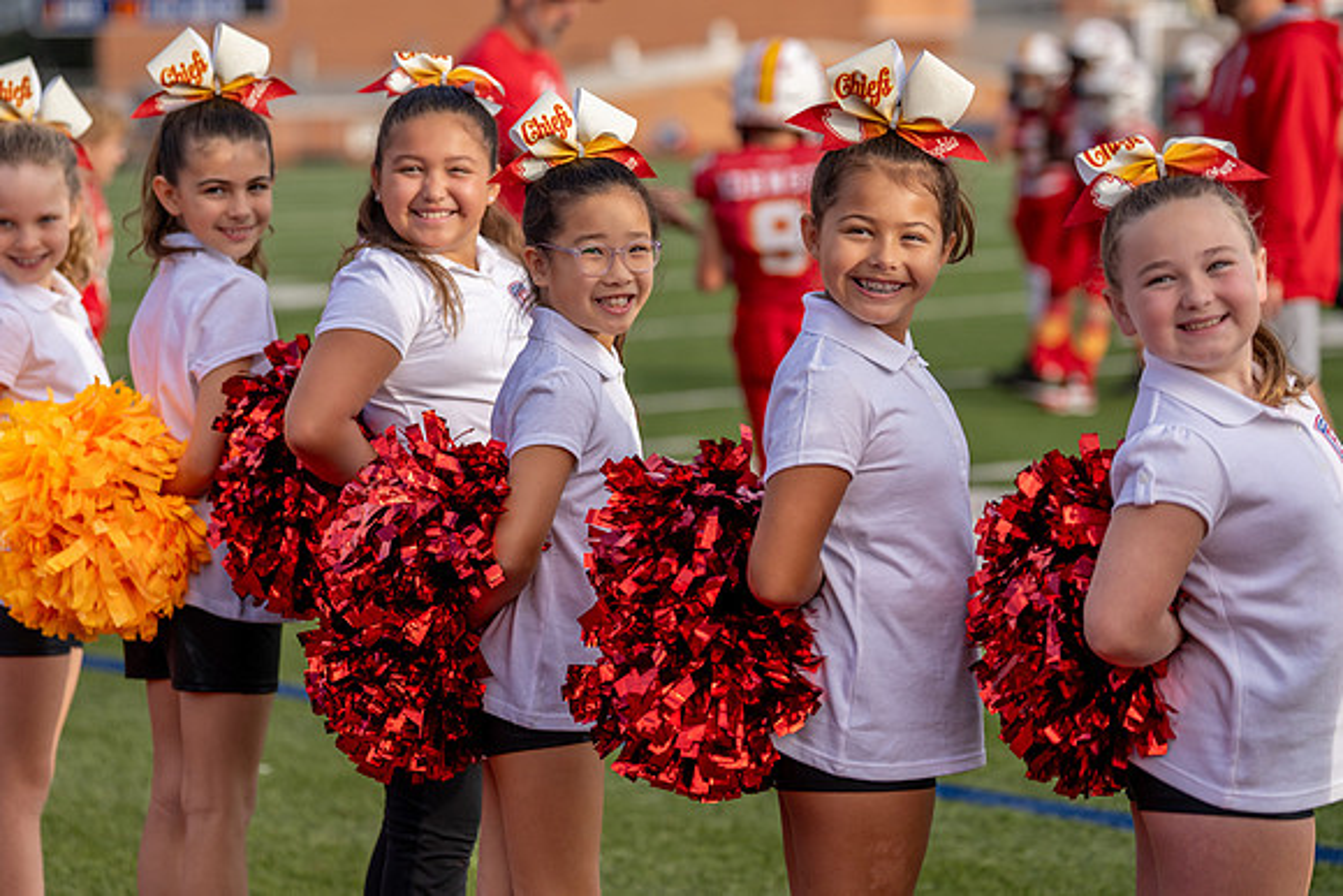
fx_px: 4551
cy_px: 386
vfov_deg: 11.2
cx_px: 568
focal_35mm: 122
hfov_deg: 16.8
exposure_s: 1/3200
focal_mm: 105
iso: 200
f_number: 2.8
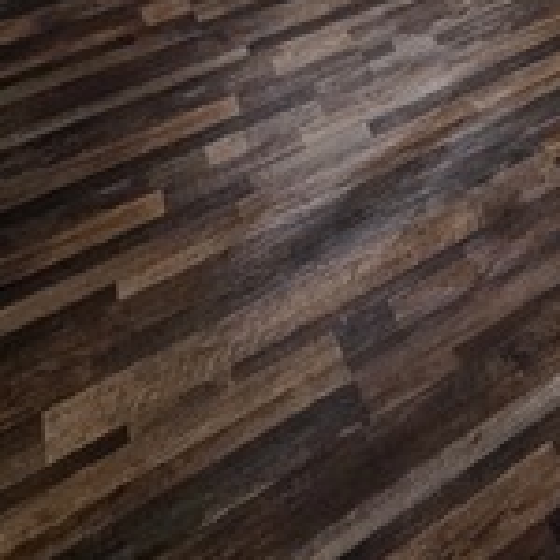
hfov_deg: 27.3
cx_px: 747
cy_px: -495
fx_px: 933
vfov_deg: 20.6
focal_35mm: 51
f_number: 2.2
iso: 250
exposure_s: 1/60
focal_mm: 2.2
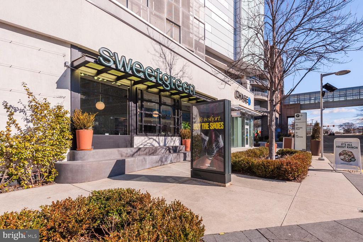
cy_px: 121
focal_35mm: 16
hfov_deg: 96.7
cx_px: 182
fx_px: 161
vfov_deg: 73.8
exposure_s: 1/640
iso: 200
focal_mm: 16
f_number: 8
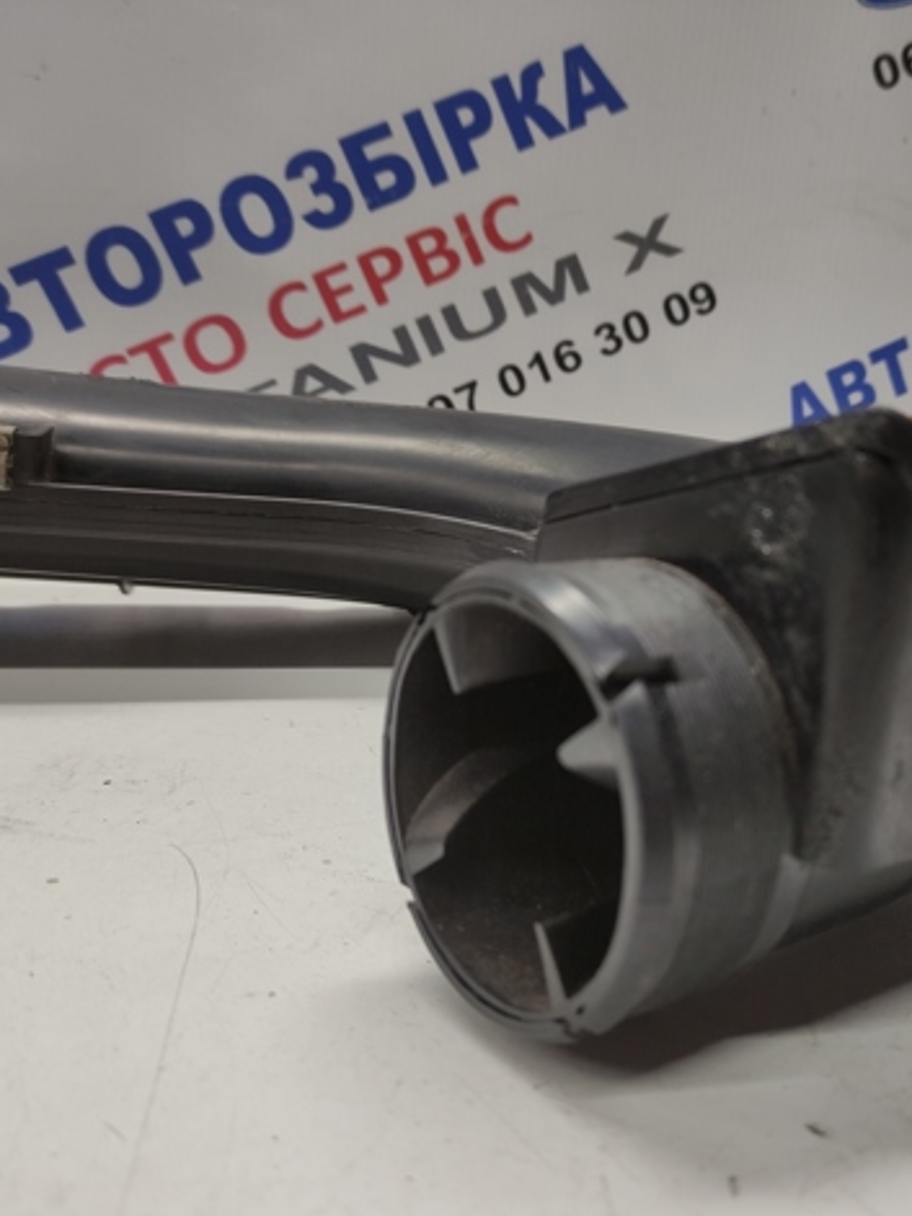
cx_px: 630
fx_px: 1195
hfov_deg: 41.1
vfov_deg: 54.0
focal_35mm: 34
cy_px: 614
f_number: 1.89
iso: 103
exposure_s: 1/100
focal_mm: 5.43
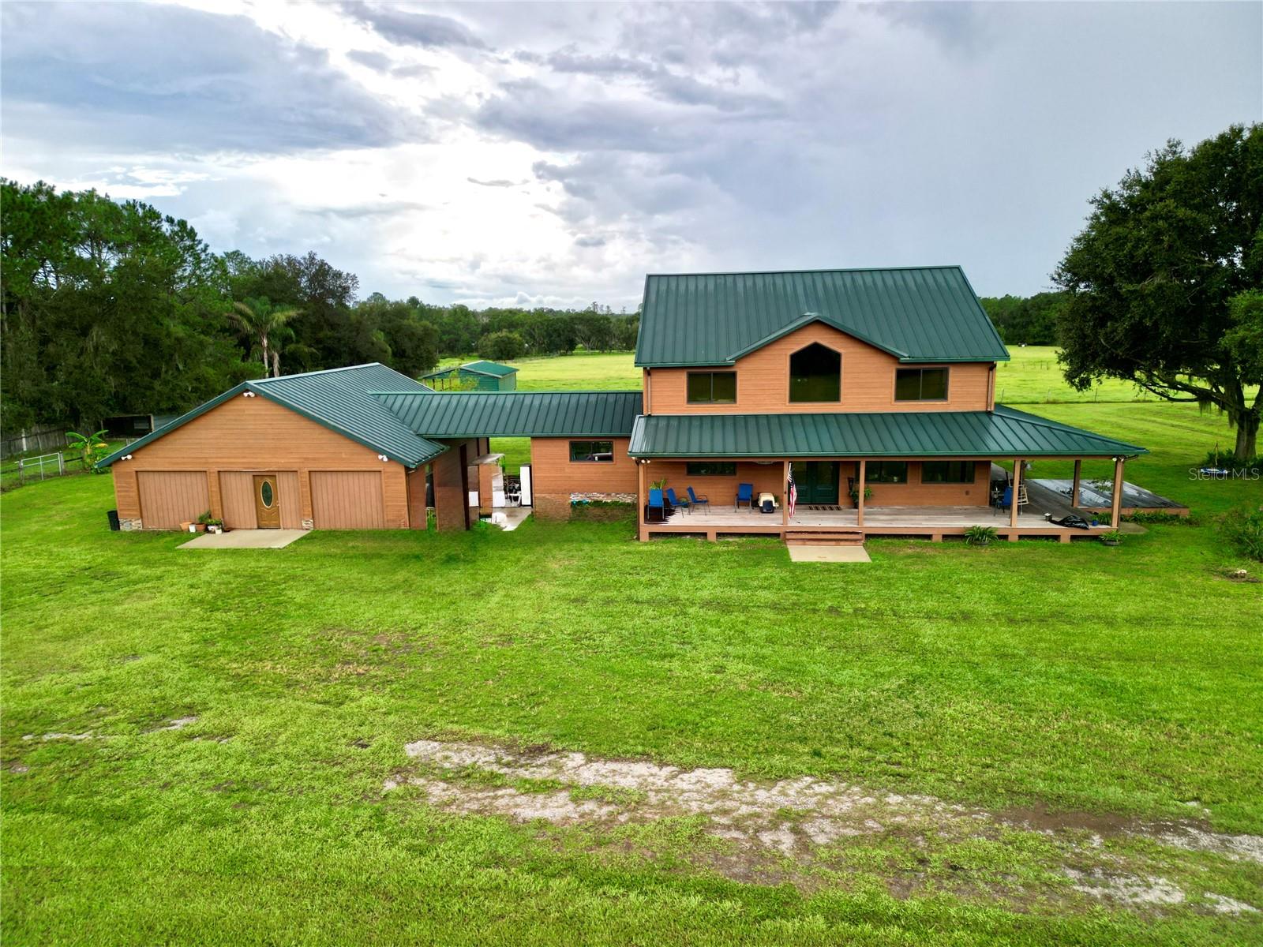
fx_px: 876
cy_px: 474
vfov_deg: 56.8
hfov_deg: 71.6
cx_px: 632
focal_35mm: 24
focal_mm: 6.72
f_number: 1.7
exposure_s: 1/320
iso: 100
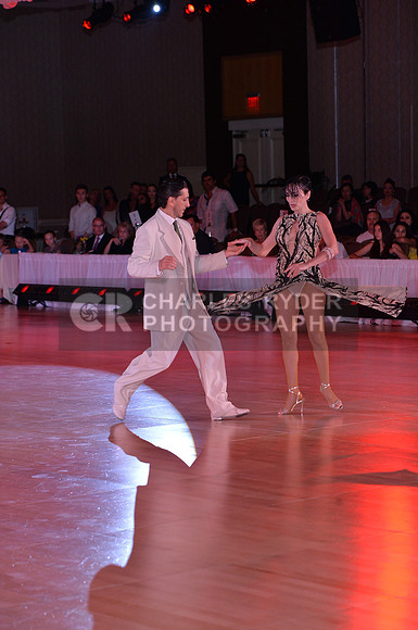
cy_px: 315
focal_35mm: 112
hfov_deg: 12.2
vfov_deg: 18.3
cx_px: 209
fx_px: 1956
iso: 2000
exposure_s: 1/250
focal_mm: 112
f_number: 5.6
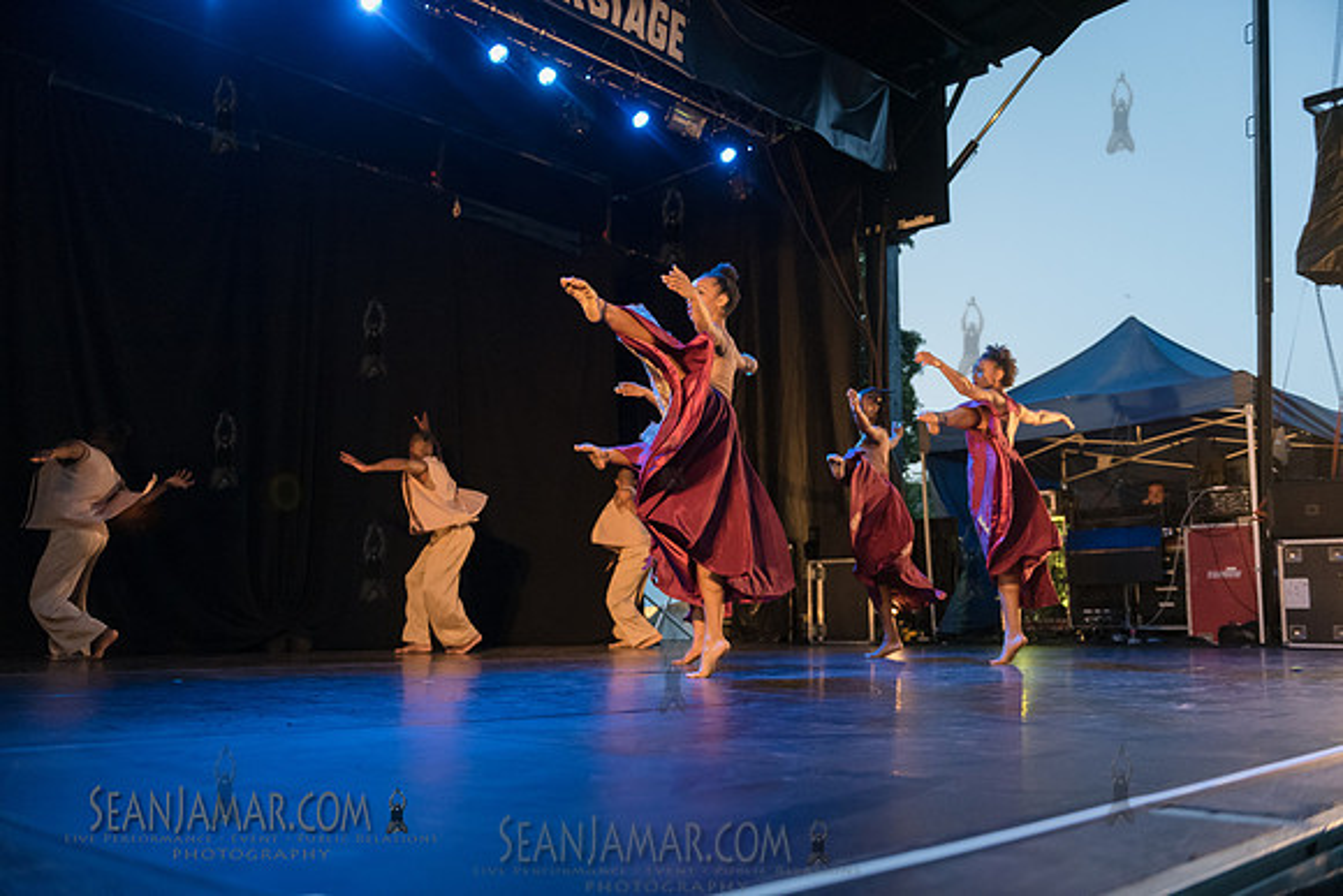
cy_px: 448
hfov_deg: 58.7
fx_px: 1194
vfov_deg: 41.1
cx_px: 672
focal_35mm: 32
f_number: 2.8
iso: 4000
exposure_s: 1/320
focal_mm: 32
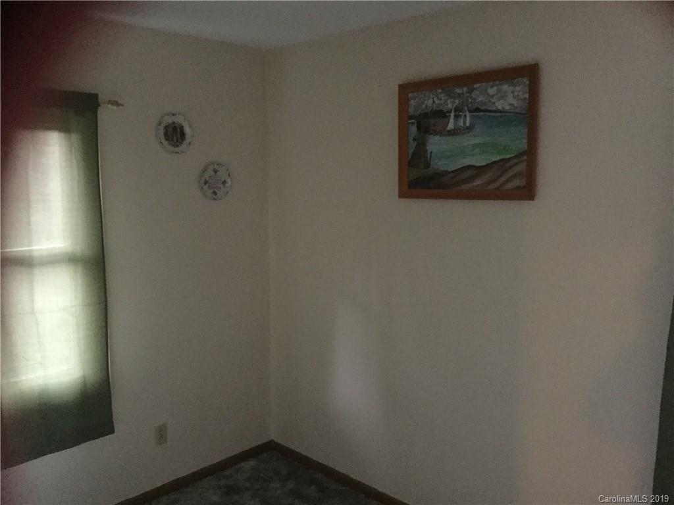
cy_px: 252
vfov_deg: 45.4
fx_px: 604
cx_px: 337
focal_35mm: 31
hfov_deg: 58.4
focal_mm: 3.3
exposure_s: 1/15
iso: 500
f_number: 2.4
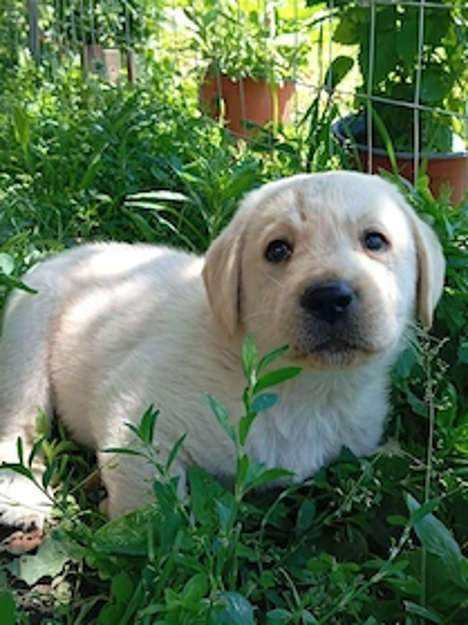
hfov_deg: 35.8
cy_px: 356
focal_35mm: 40
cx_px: 280
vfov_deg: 46.7
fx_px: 722
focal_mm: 4.22
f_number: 1.8
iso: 123
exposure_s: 1/100
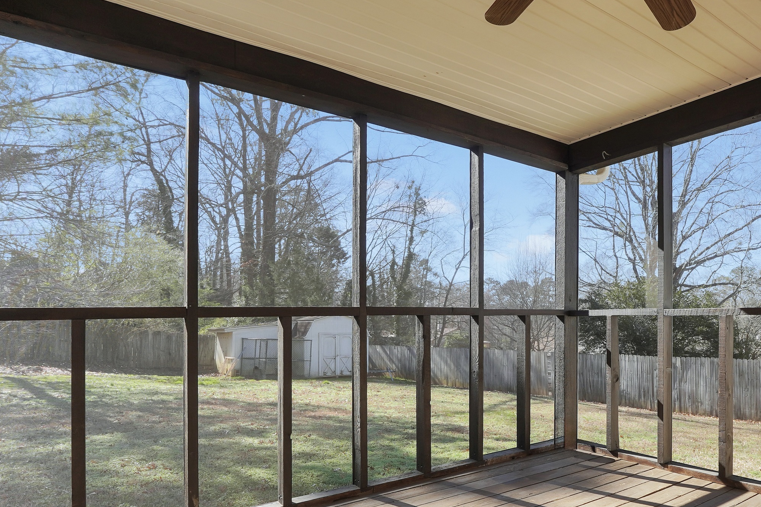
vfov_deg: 51.8
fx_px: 511
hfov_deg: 70.4
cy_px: 343
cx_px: 530
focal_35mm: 24
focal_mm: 10.5
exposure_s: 1/160
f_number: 6.3
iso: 125
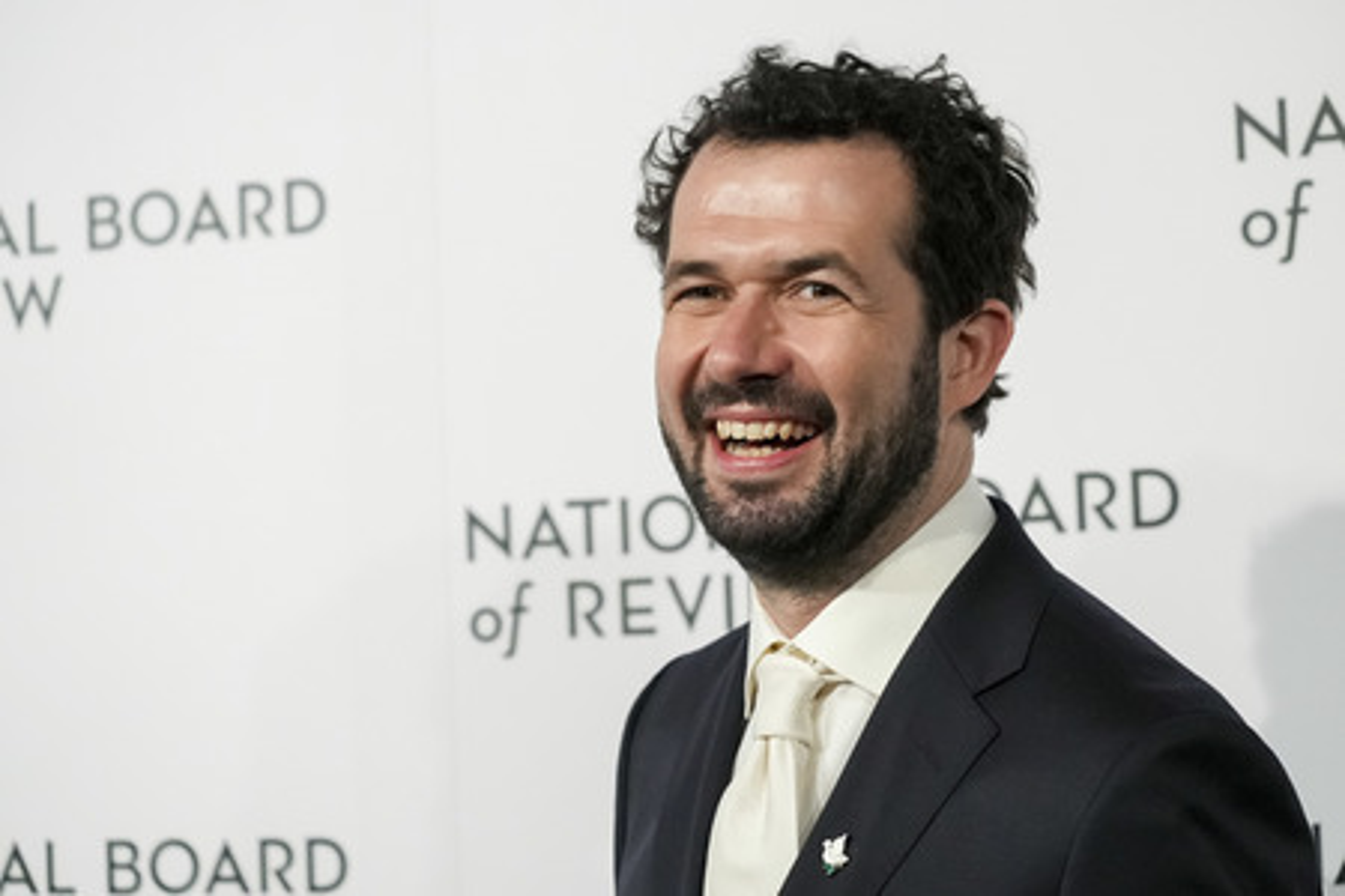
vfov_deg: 13.7
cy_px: 448
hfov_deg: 20.4
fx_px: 3736
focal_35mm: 100
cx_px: 672
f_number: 5.6
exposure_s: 1/400
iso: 10000
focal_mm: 100
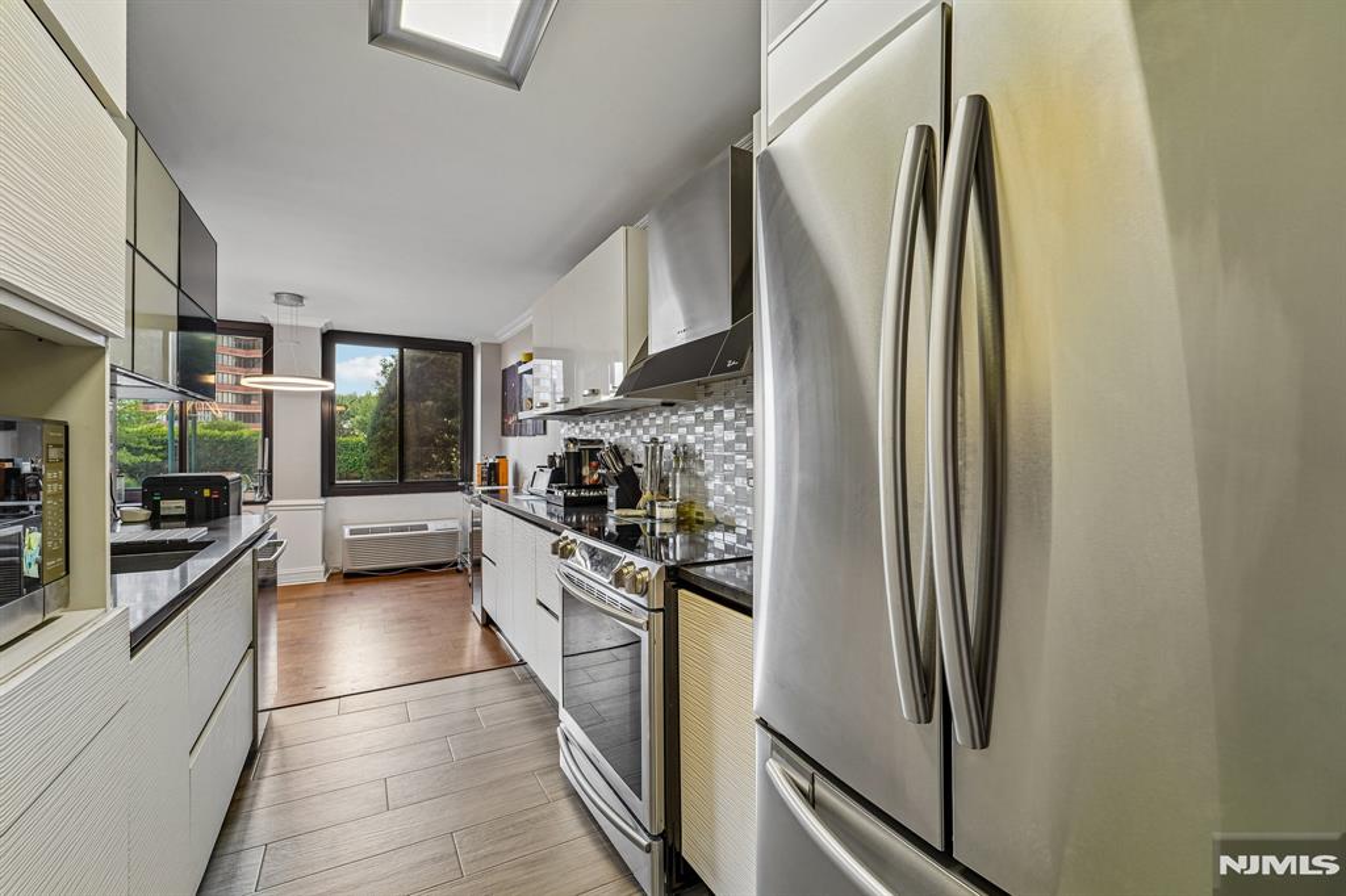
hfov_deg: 104.3
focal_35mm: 14
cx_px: 673
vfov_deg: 81.2
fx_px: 523
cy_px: 448
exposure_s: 1/15
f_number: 8
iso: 400
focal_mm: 14
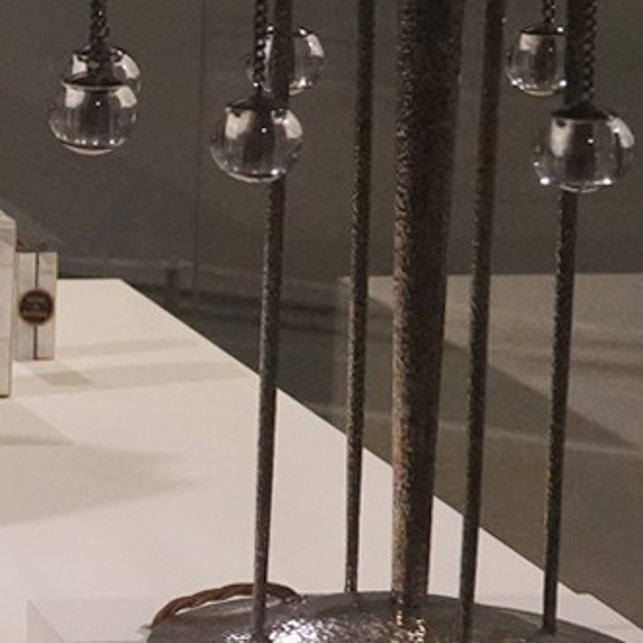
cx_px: -808
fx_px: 3236
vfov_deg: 11.3
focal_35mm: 154
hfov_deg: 10.1
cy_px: 152
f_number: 6.3
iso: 8000
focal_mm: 30
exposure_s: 1/100
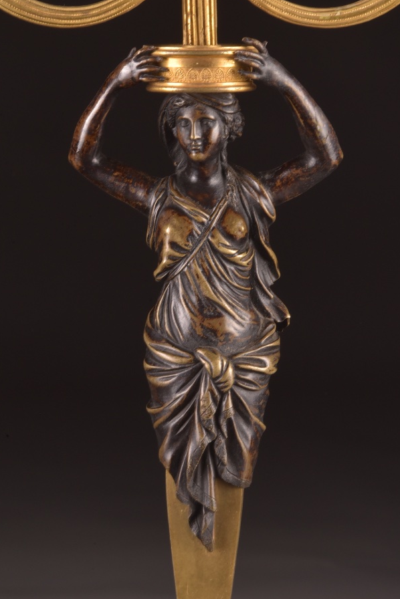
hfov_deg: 4.5
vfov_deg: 6.7
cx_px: 195
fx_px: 5129
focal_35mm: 308
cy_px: 245
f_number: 25
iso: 400
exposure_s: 1/125
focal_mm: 230
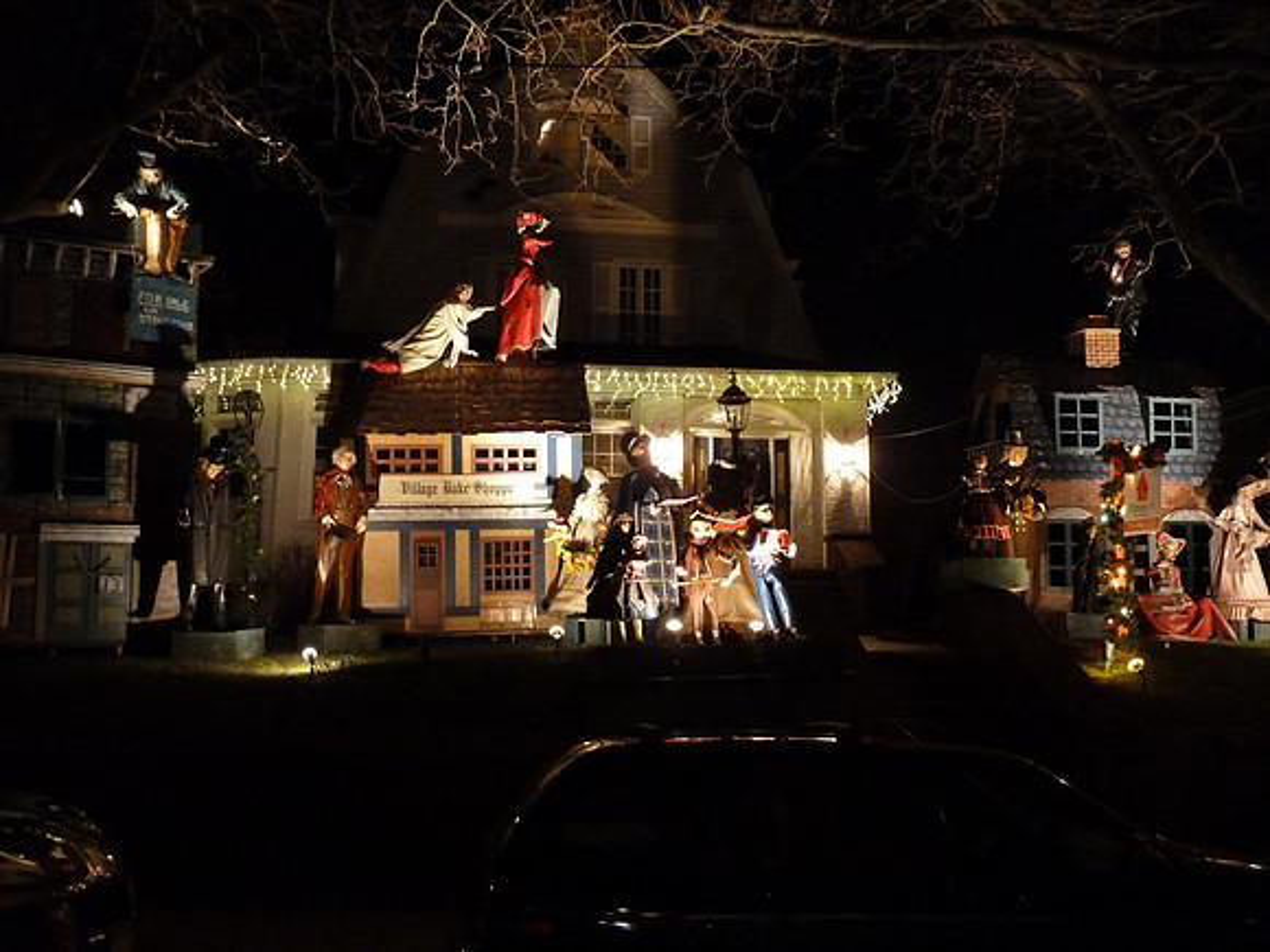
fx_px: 1284
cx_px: 635
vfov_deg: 40.7
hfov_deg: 52.6
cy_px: 476
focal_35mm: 35
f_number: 3.5
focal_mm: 5.7
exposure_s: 1/8
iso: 800
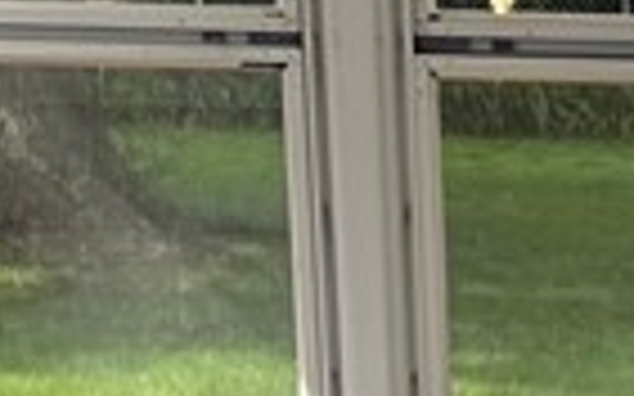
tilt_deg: -21.9
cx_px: 1016
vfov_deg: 6.1
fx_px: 3454
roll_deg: -1.6
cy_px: 1152
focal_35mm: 200
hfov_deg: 10.1
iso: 50
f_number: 1.5
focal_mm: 5.7
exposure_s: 1/354
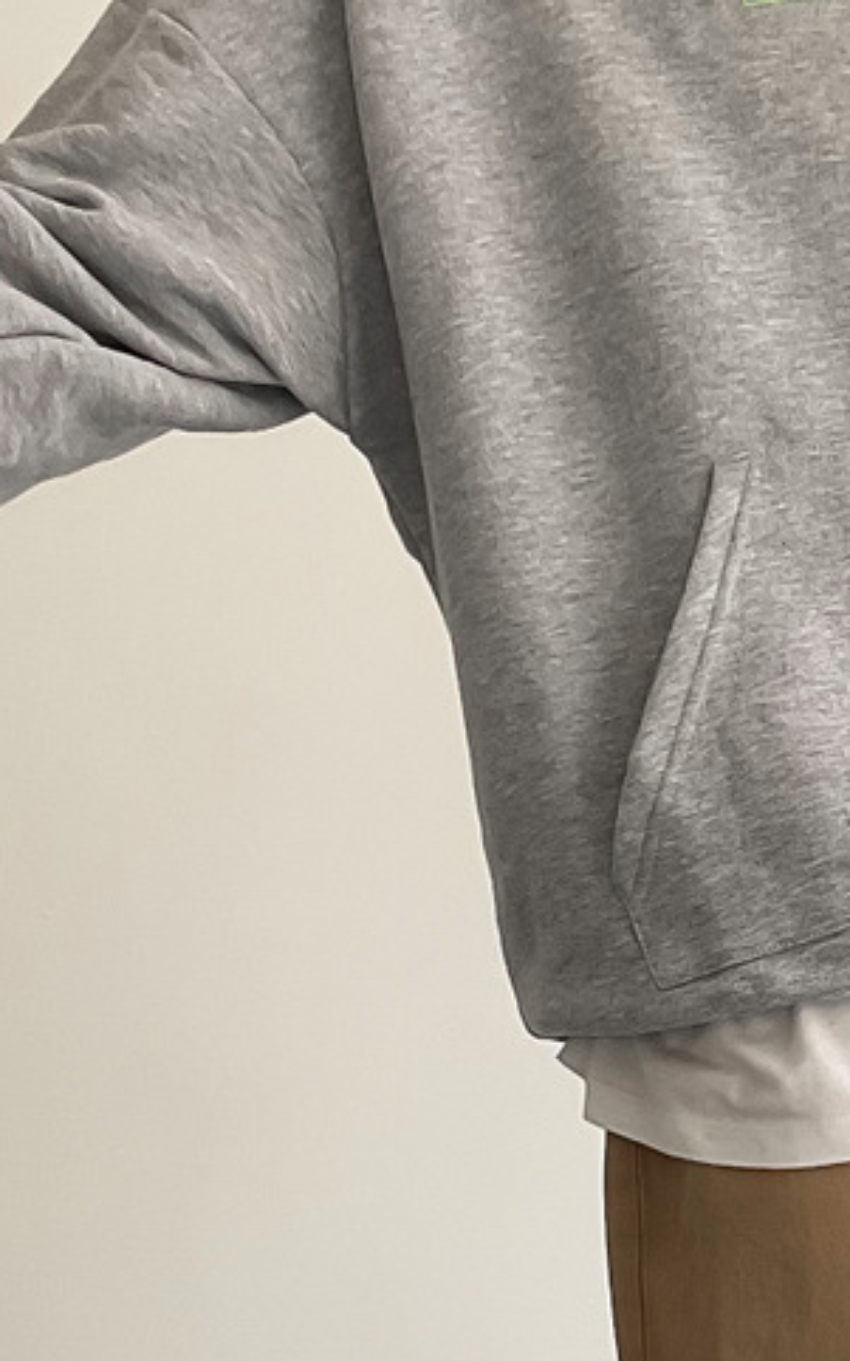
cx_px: 1050
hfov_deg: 12.5
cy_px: 1206
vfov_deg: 20.0
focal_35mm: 102
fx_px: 3783
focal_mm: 3
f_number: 1.8
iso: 40
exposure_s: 1/120
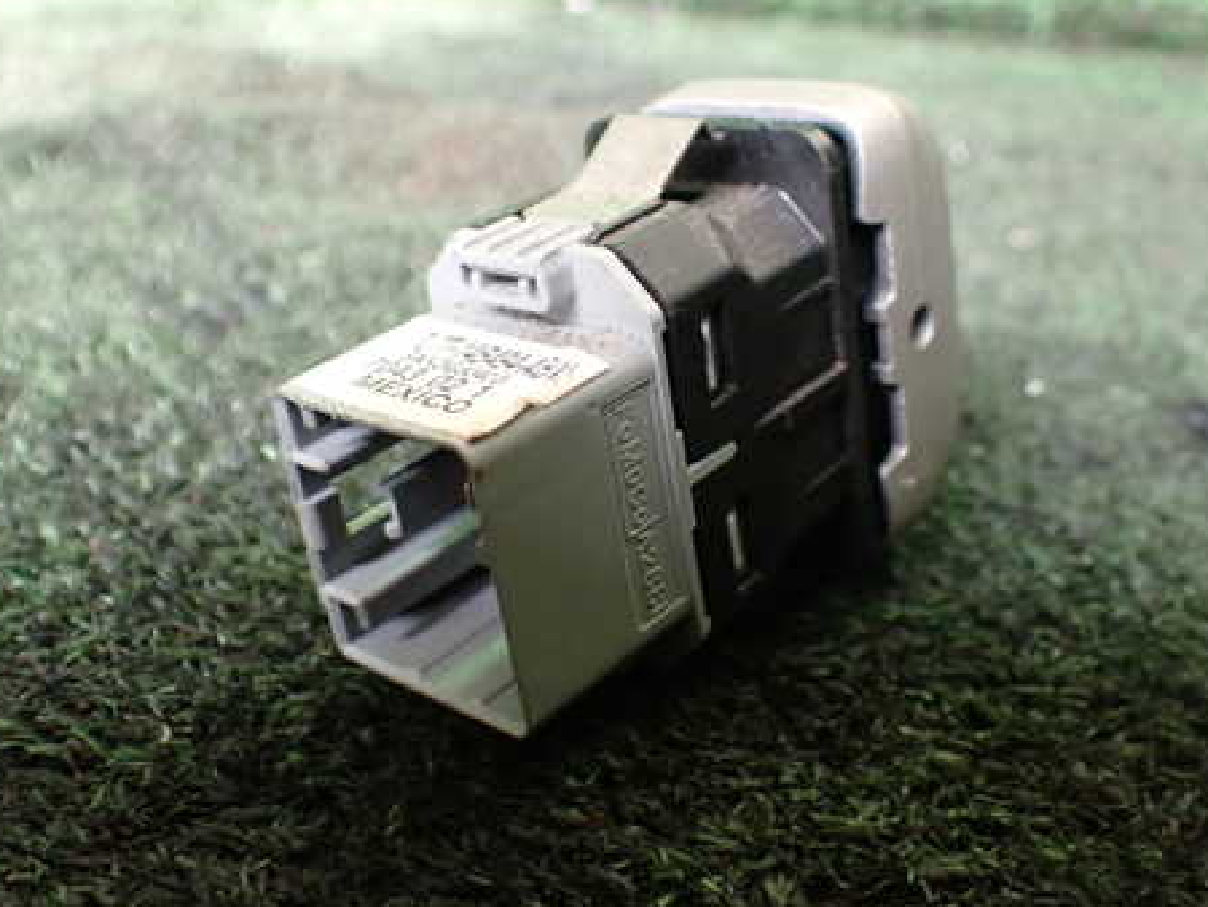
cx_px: 636
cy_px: 378
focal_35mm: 40
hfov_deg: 46.8
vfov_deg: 35.9
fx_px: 1397
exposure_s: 1/125
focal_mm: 5.4
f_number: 2.3
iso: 640
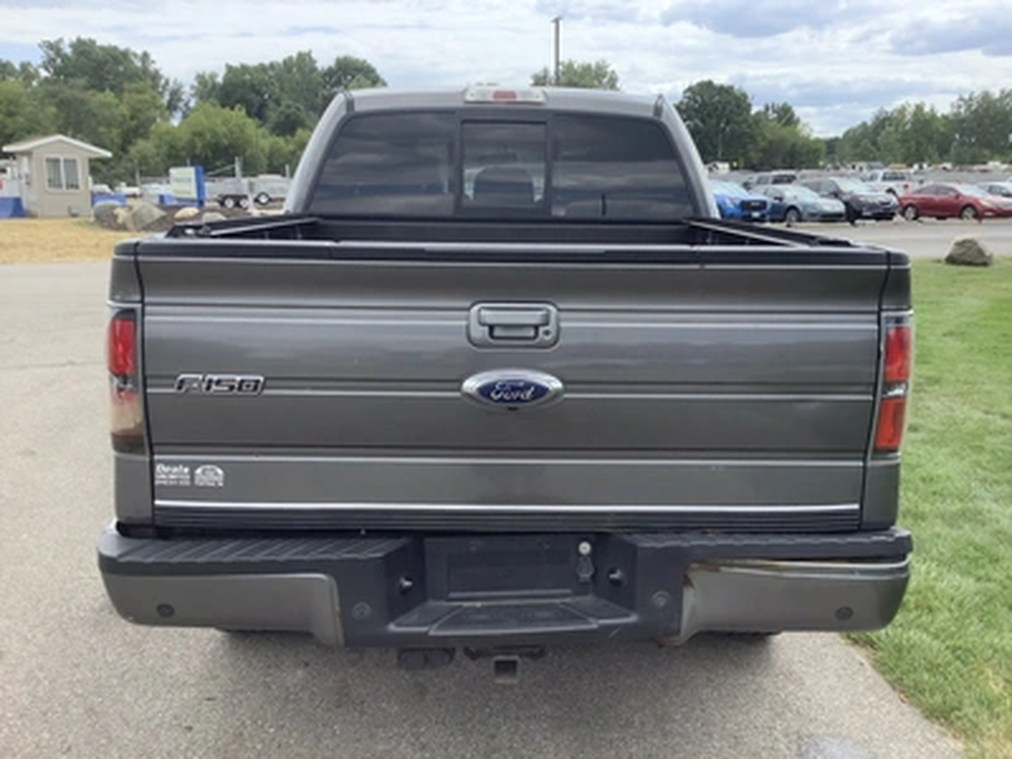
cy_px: 380
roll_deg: +0.7
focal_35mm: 31
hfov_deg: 58.4
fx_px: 906
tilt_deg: -12.6
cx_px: 506
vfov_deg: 45.4
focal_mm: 3.3
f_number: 2.4
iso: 25
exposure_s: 1/384
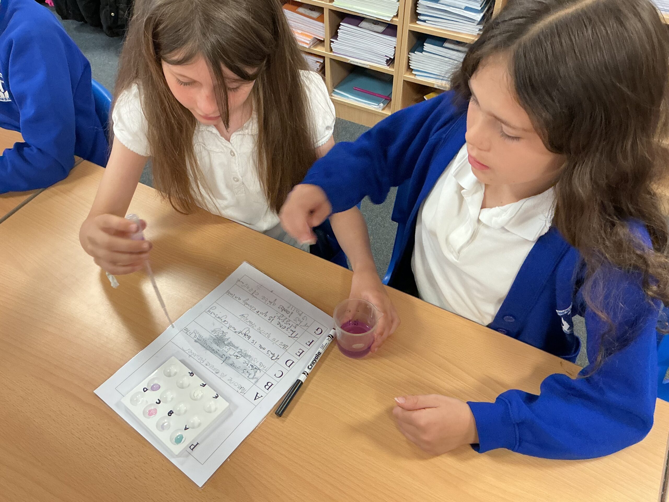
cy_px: 251
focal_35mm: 29
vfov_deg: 48.2
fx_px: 560
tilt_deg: -48.4
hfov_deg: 61.7
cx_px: 334
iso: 160
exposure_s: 1/60
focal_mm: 3
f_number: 1.8
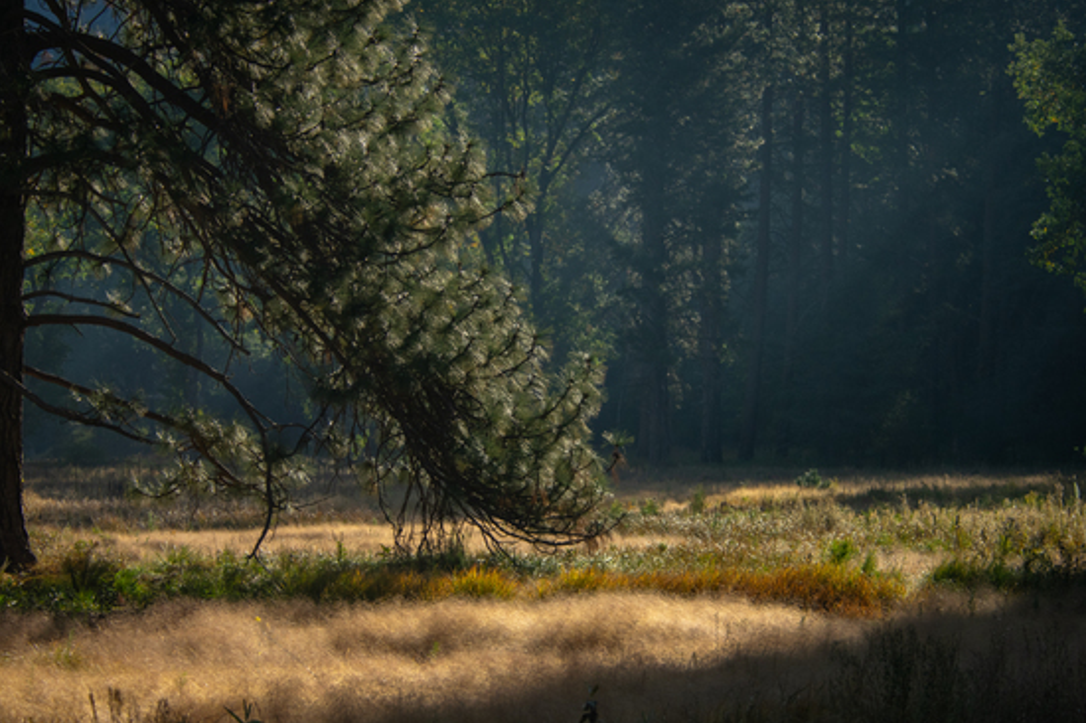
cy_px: 377
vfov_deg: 10.5
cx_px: 549
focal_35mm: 131
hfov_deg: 15.7
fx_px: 3949
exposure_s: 1/1600
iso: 250
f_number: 4.5
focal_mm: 80
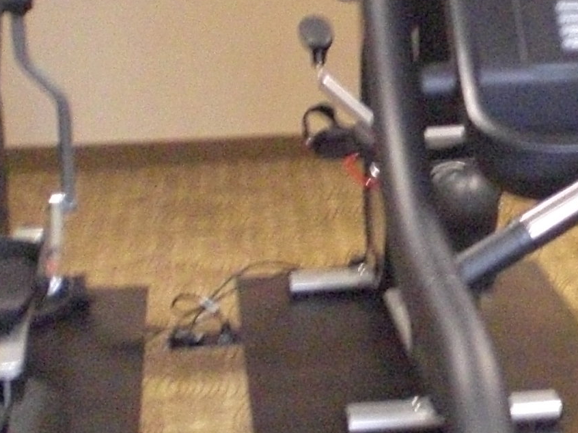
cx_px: 587
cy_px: 33
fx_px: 1920
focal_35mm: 115
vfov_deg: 12.8
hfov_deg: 16.7
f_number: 3.1
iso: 800
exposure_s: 1/15
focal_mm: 6.3
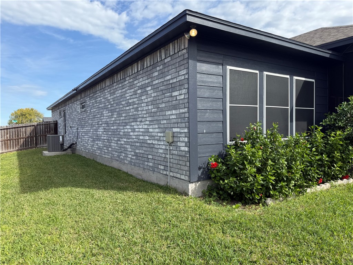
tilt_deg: -0.7
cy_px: 132
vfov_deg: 56.8
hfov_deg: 71.6
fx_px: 245
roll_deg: +1.4
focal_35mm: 24
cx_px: 176
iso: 80
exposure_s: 1/2907
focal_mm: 6.76
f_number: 1.78
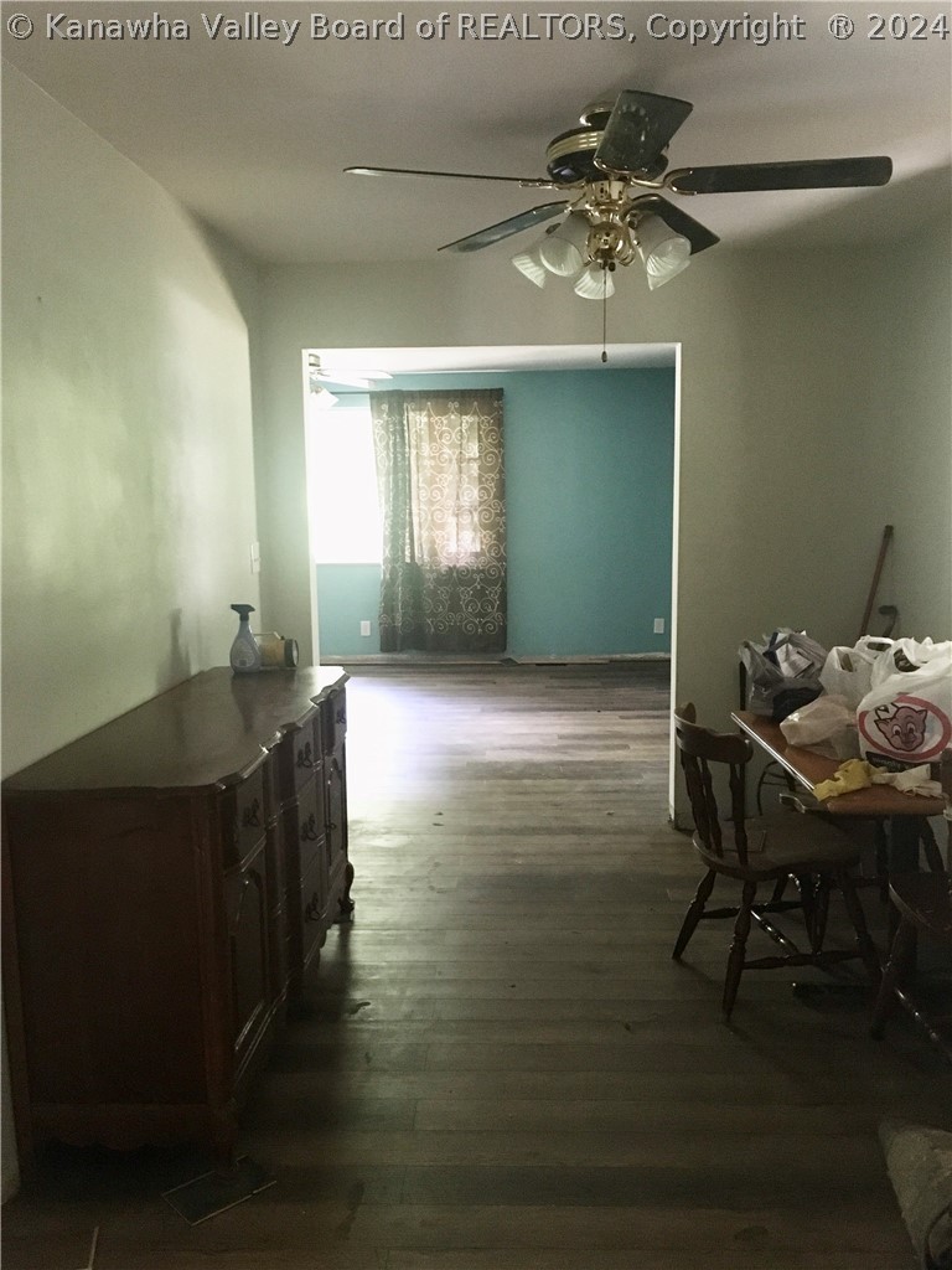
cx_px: 476
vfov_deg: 61.7
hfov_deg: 48.2
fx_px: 1063
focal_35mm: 29
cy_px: 635
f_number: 2.2
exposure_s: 1/15
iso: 250
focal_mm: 4.15
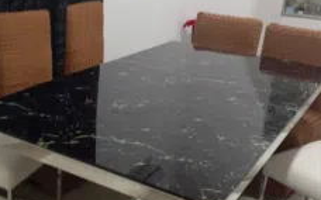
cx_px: 115
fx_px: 454
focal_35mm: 52
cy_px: 103
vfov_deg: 24.8
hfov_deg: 38.6
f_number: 1.8
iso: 882
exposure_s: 1/33.3
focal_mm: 4.22
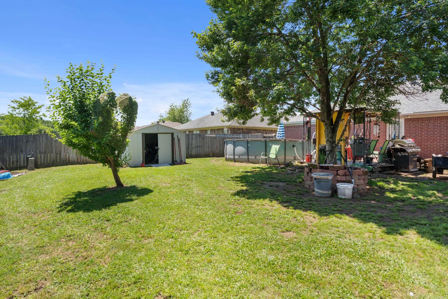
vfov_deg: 59.2
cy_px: 143
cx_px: 218
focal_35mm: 21
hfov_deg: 80.9
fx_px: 263
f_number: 6.3
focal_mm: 13.4
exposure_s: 1/1600
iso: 400
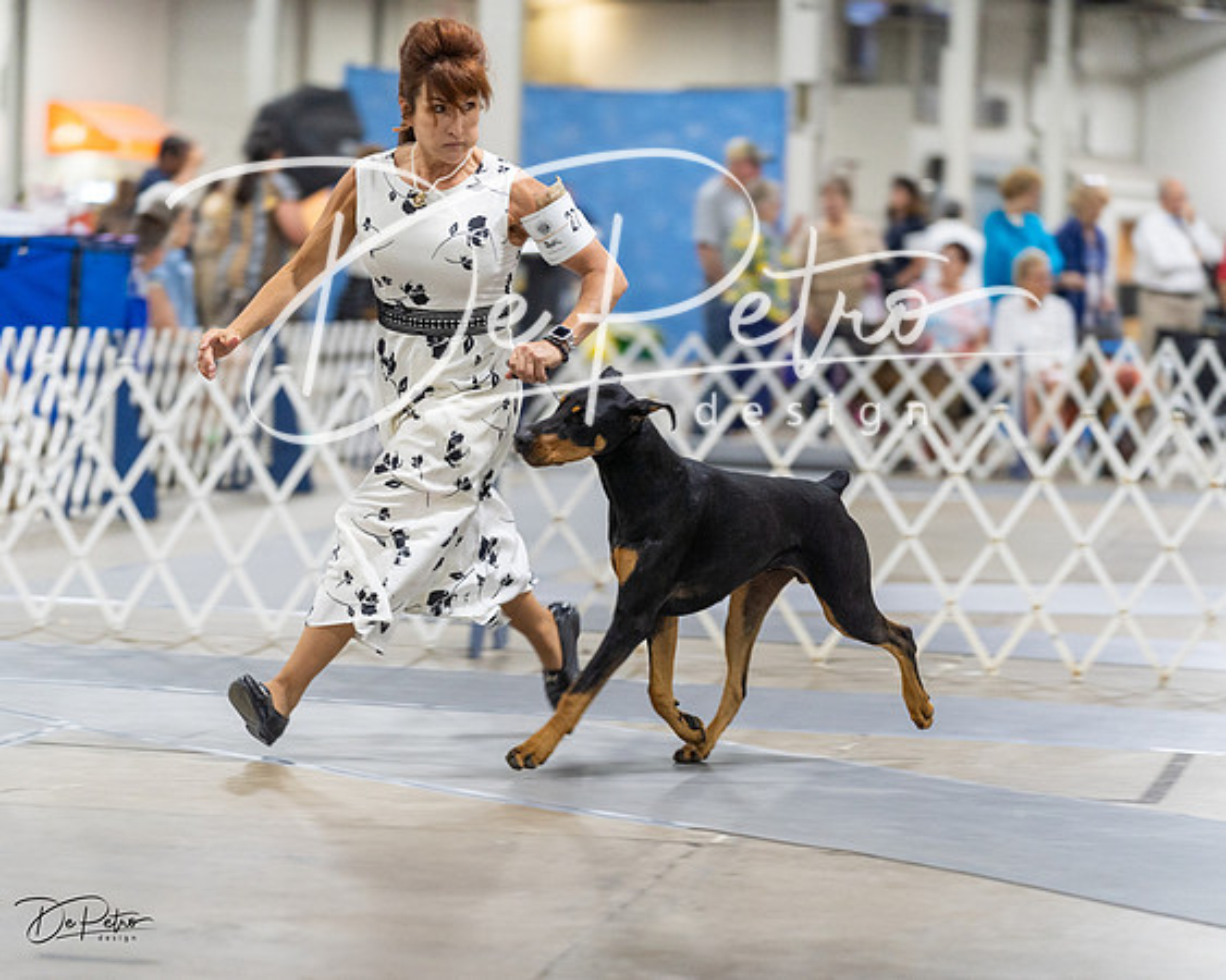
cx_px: 613
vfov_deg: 10.6
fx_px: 5270
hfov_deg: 13.3
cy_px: 490
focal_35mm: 145
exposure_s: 1/160
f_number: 2.8
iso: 2000
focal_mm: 129
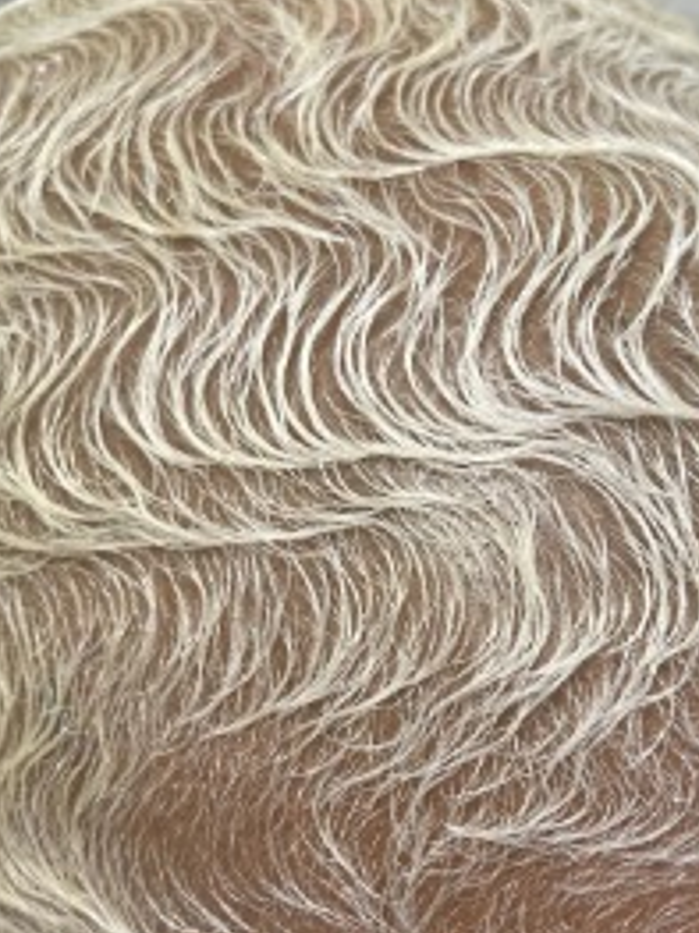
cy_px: 630
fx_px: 1778
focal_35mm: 66
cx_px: 433
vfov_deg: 29.2
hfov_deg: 22.2
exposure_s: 1/120
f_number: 1.5
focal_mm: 5.7
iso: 100
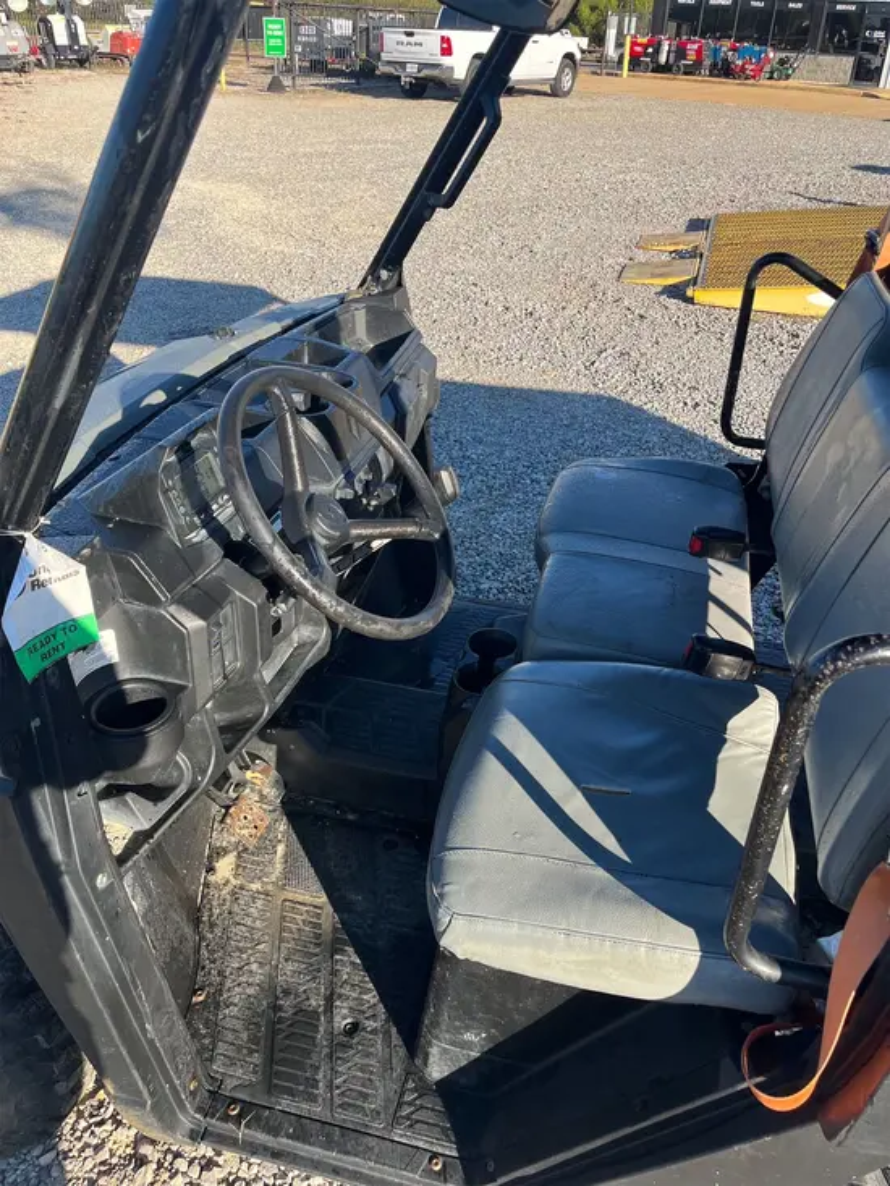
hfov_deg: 53.1
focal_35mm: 26
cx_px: 445
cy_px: 593
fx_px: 891
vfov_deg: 67.3
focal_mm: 5.1
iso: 50
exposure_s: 1/1199
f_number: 1.6
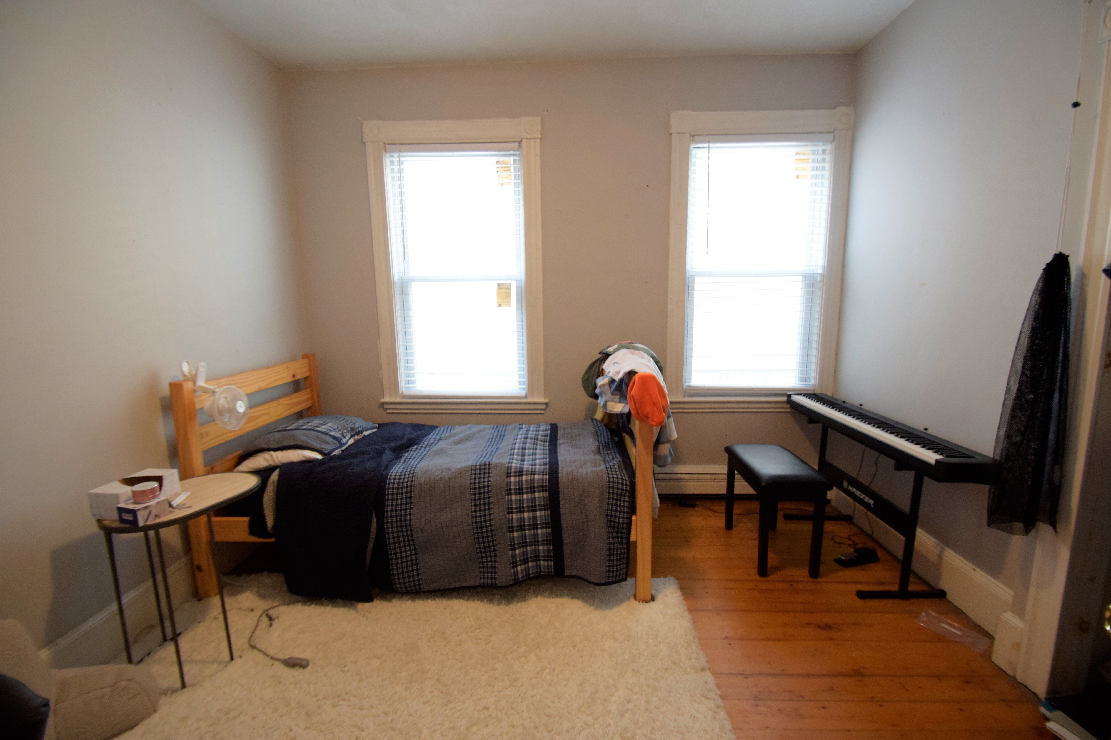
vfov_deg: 77.3
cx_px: 556
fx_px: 463
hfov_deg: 100.4
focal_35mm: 15
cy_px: 370
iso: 1800
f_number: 3.5
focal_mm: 10
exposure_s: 1/60
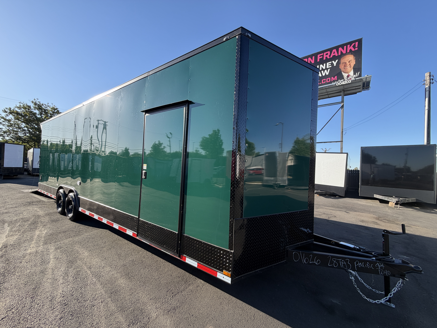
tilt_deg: +0.6
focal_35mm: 14
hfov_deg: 102.1
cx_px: 218
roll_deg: -3.3
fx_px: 177
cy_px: 164
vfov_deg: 85.7
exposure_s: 1/569
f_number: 2.2
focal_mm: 2.22
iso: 40
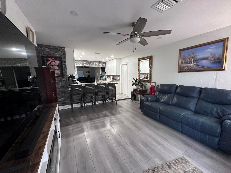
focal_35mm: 14
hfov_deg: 102.1
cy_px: 86
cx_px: 116
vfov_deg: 85.7
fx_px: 93
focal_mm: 2.22
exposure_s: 1/60
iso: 500
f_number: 2.2
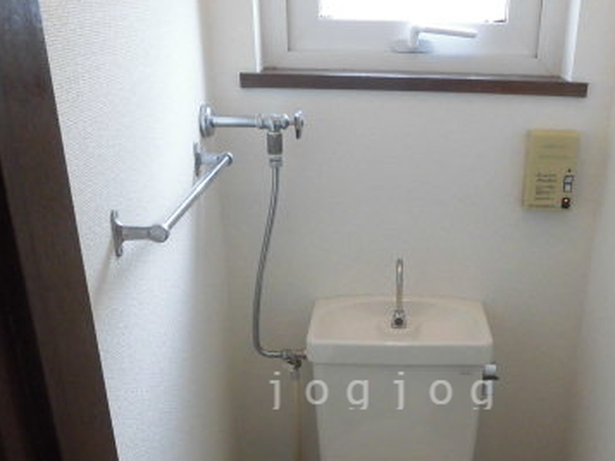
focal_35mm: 43
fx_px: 764
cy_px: 389
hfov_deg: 43.5
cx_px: 384
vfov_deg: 32.4
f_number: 3.1
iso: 200
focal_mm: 4.3
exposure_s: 1/60
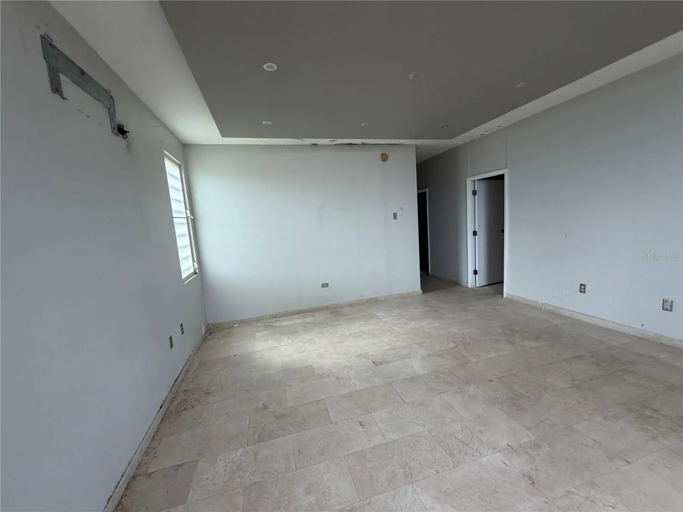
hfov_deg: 102.1
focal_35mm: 14
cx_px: 342
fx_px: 276
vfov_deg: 85.7
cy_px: 256
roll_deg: +1.0
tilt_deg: -4.1
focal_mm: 2.22
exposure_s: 1/121
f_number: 2.2
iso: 100
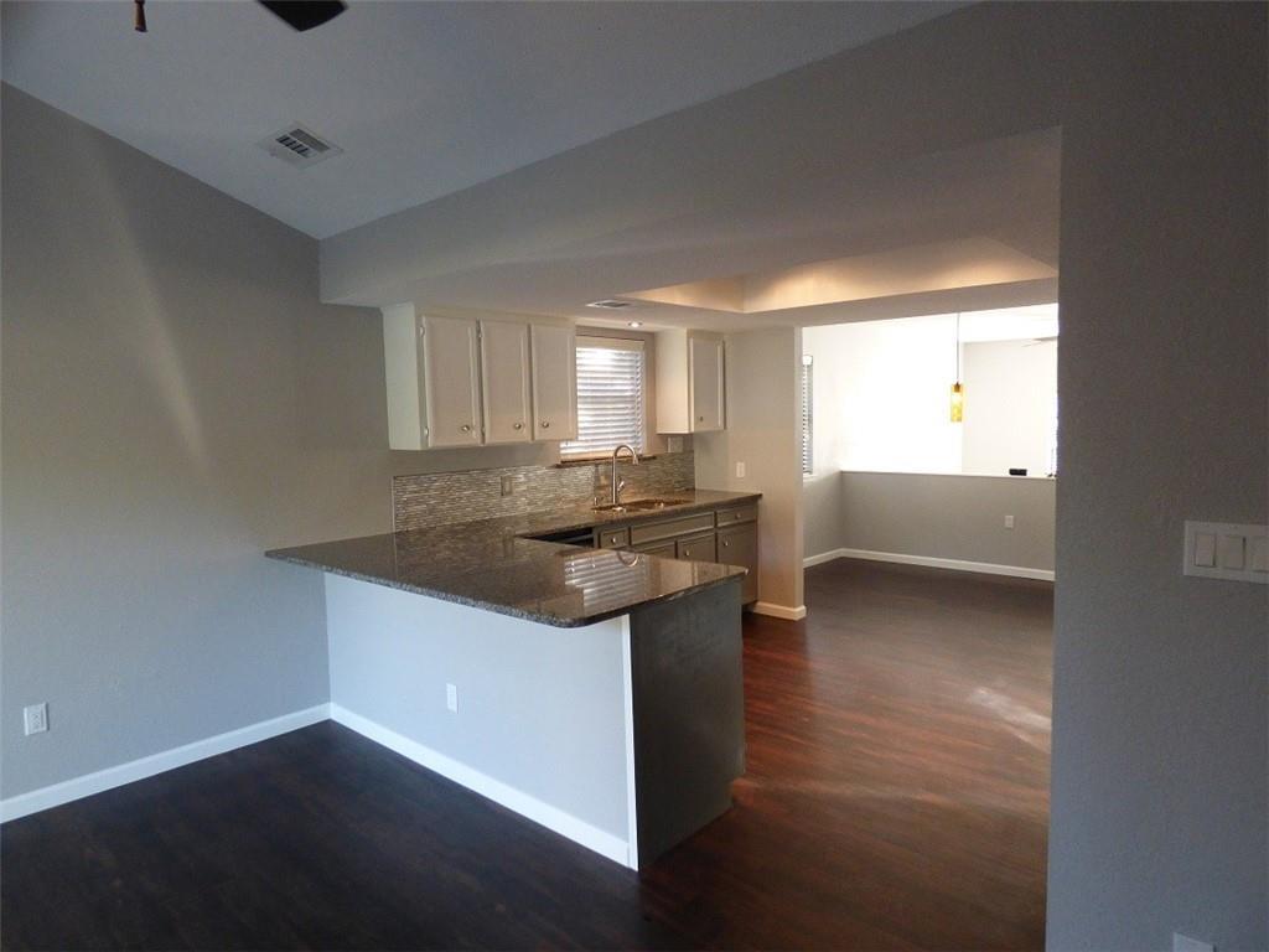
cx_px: 634
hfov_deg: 81.7
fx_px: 733
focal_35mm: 20
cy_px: 476
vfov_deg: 66.0
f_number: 2.8
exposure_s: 1/60
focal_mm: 3.58
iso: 400
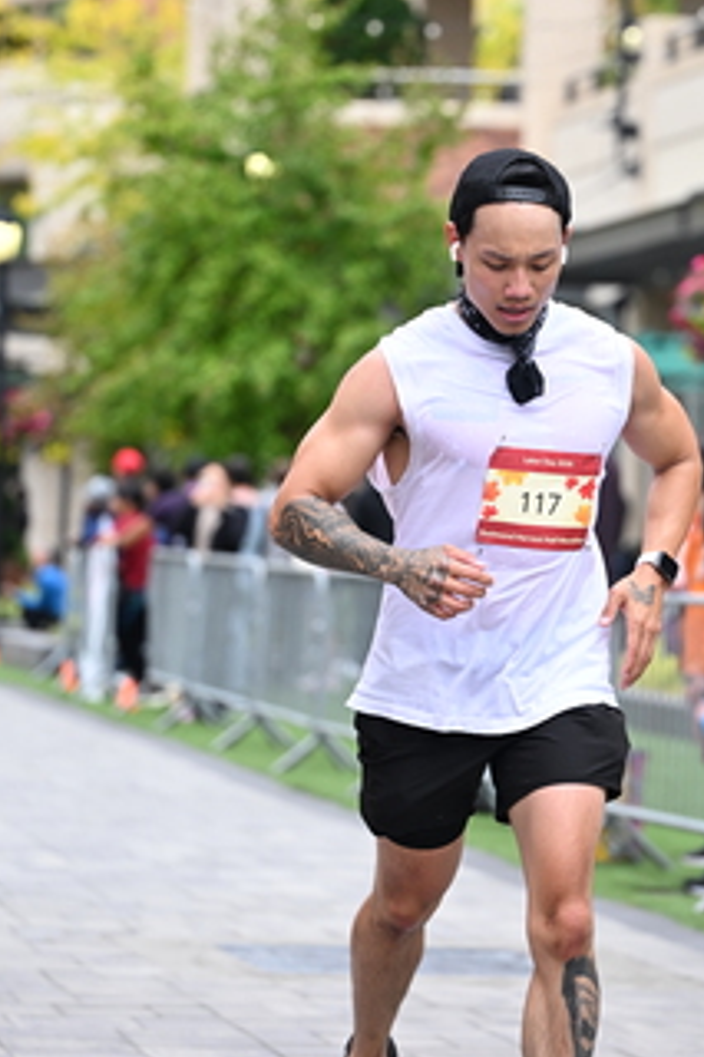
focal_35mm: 160
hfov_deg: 8.6
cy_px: 403
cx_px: 540
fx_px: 4698
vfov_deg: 12.8
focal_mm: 93
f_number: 2.8
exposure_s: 1/1600
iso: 640
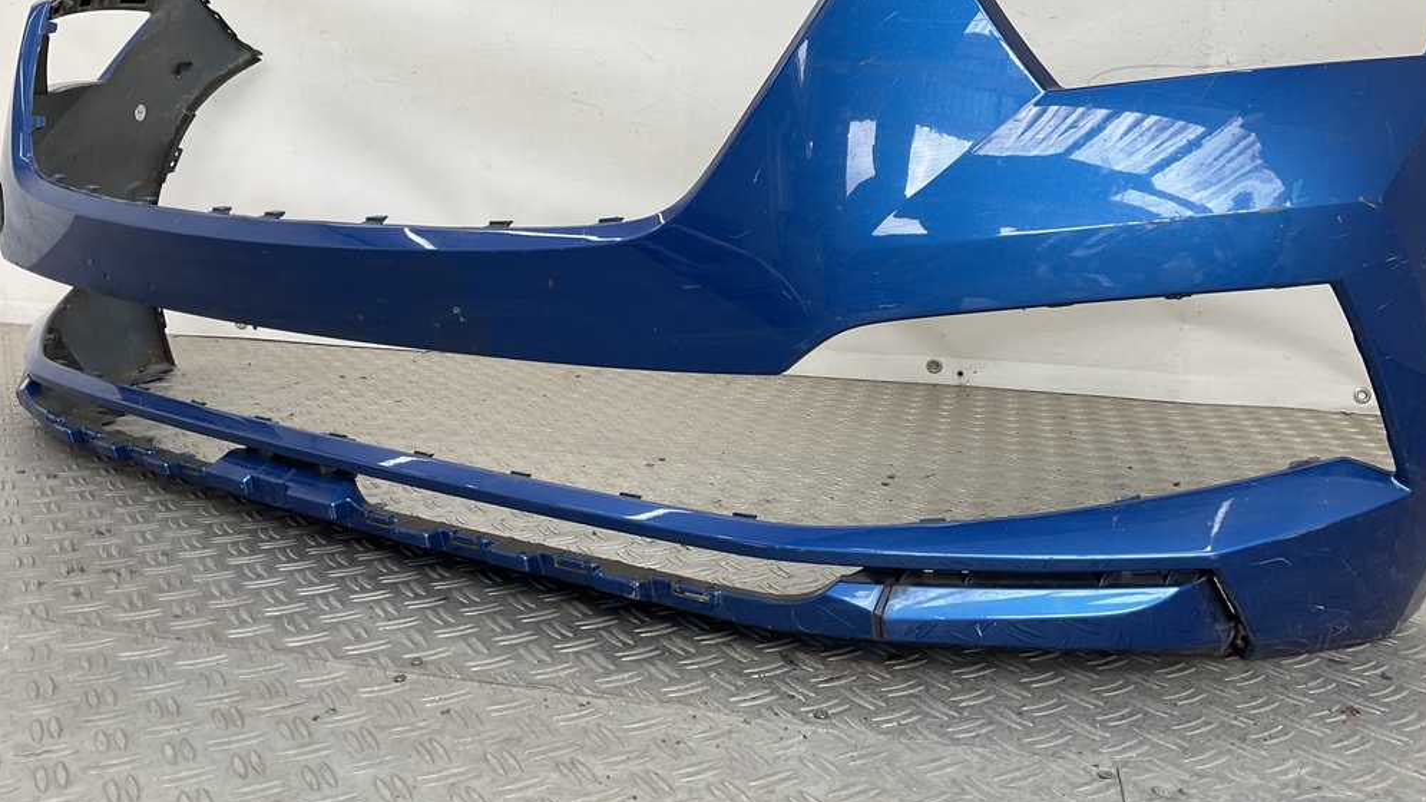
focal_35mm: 32
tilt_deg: -8.3
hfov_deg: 61.0
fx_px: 1210
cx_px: 721
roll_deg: -2.9
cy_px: 331
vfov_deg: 36.6
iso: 16
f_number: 1.8
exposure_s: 1/120
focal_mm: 3
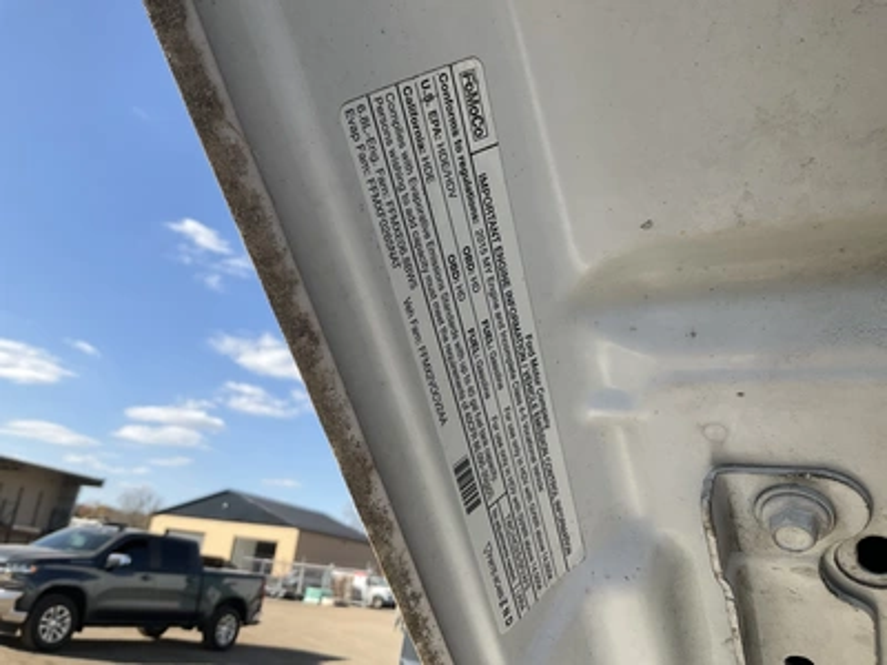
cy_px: 332
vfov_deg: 48.2
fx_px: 743
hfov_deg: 61.7
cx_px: 444
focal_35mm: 29
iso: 25
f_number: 1.8
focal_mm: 3
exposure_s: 1/1250
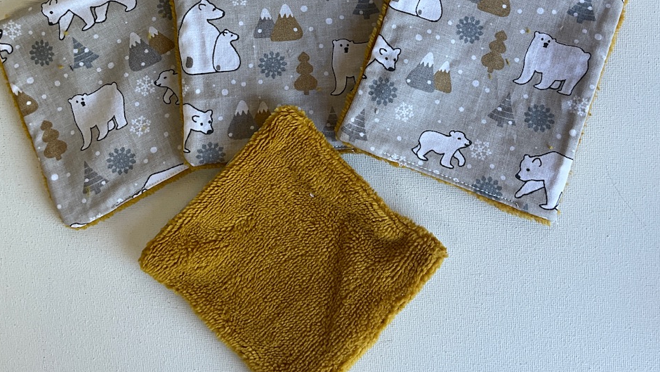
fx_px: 753
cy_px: 17
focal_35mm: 43
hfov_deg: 47.4
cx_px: 330
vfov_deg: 26.5
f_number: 1.8
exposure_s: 1/100
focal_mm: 3
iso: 25
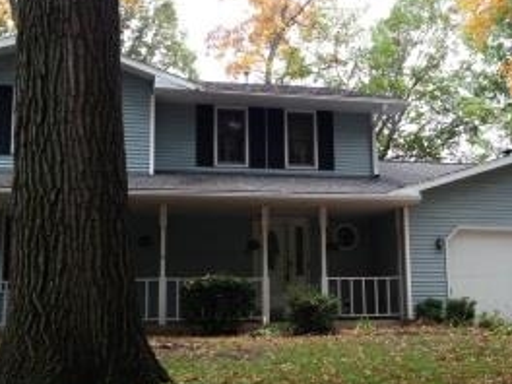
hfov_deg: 34.2
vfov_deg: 26.1
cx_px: 310
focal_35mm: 56
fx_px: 828
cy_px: 173
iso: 100
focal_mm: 4.13
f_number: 2.4
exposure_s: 1/120
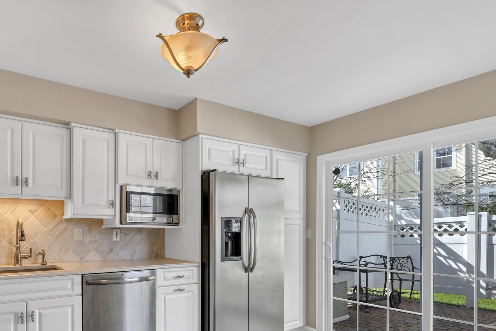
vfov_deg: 57.9
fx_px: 289
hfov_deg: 78.5
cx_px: 165
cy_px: 227
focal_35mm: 21
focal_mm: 12
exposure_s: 1/80
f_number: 8
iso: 100
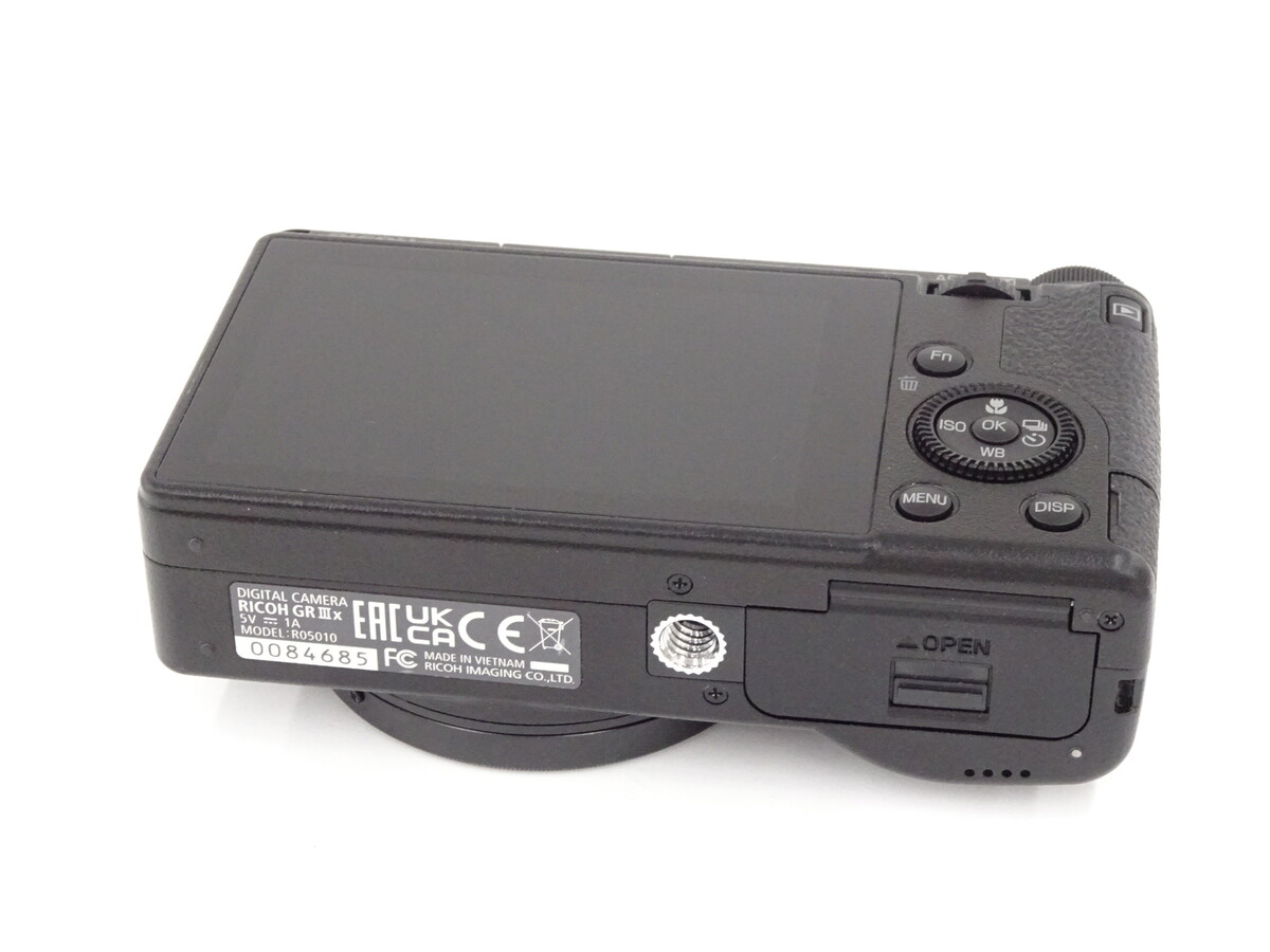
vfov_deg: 20.2
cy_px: 476
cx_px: 635
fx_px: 2678
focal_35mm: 73
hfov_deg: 26.7
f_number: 5
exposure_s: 1/80
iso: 1000
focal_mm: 12.42
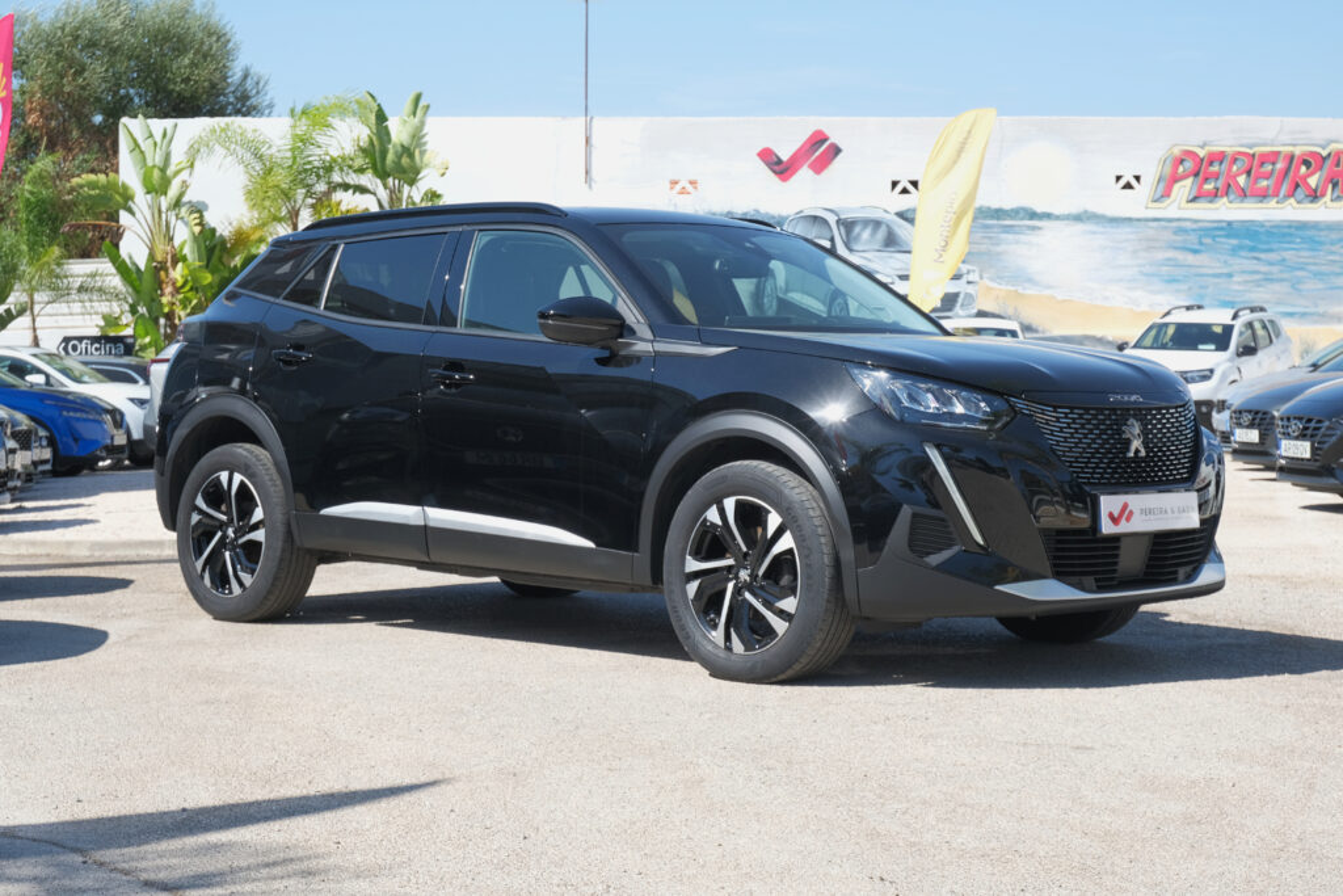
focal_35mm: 63
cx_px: 672
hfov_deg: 31.9
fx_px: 2350
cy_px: 448
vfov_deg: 21.6
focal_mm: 42
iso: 160
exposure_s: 1/160
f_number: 9
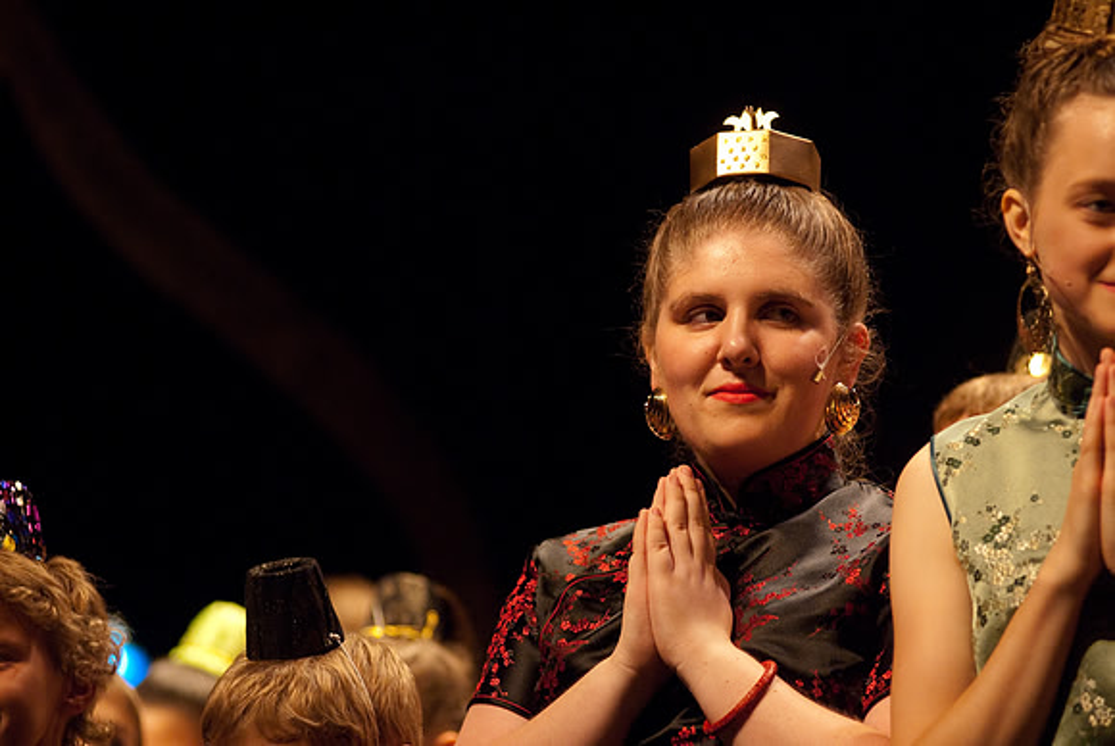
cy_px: 373
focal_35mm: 255
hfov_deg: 8.1
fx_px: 7906
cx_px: 558
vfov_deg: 5.4
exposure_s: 1/125
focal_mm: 170
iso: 1000
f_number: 2.8
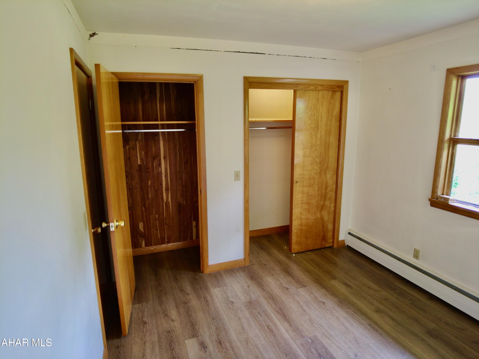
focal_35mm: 20
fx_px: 277
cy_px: 180
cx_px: 240
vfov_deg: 66.0
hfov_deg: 81.7
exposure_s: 1/15
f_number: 1.8
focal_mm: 4.4
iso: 100
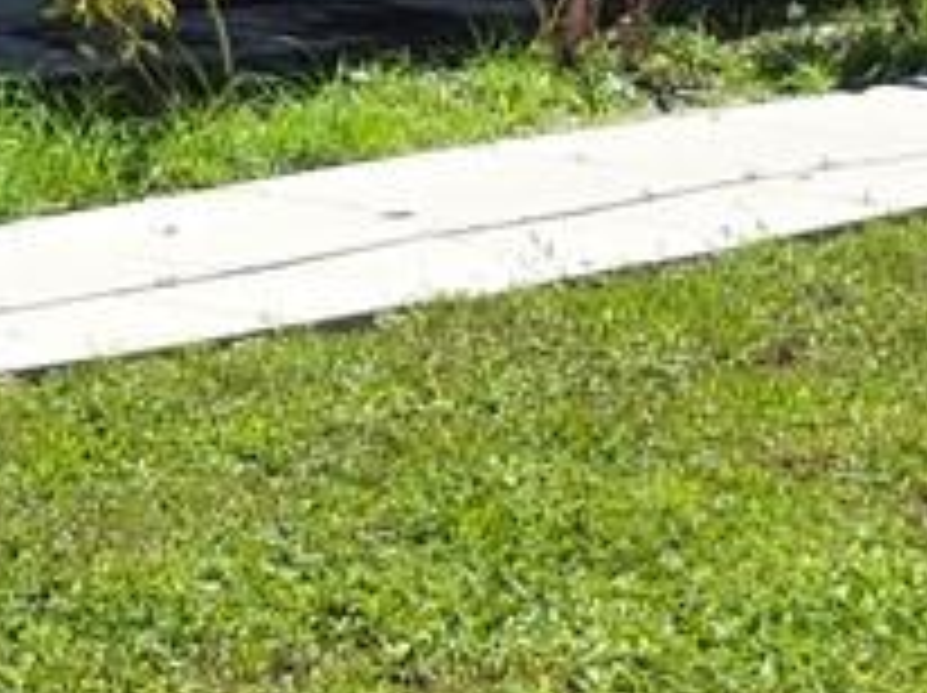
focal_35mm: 179
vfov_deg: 7.8
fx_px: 4788
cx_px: -1080
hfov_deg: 10.0
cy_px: -864
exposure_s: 1/4766
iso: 80
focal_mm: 6.3
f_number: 1.7
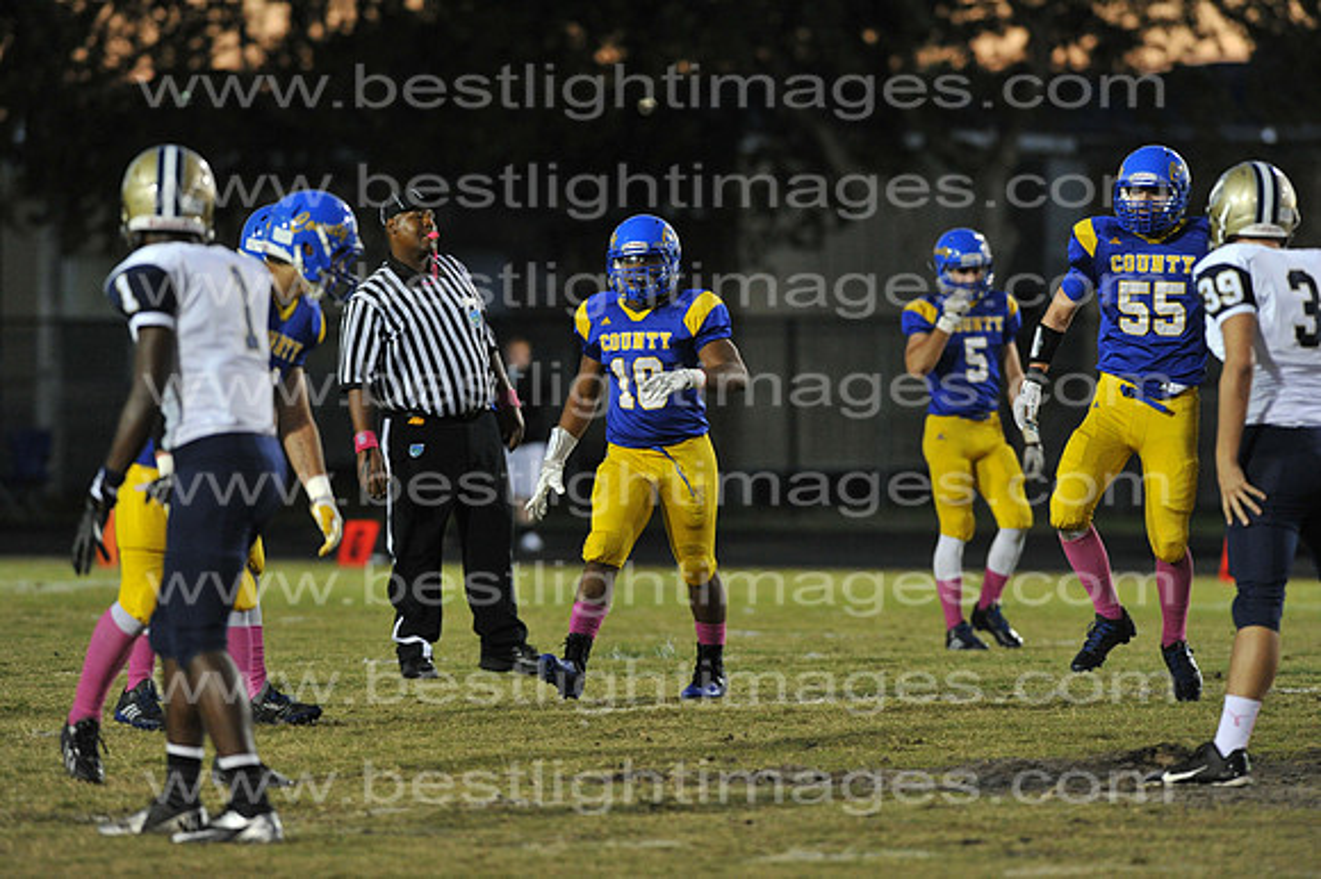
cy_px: 440
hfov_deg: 6.9
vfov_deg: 4.6
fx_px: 11002
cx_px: 660
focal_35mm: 300
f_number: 4
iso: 5000
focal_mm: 300
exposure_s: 1/500
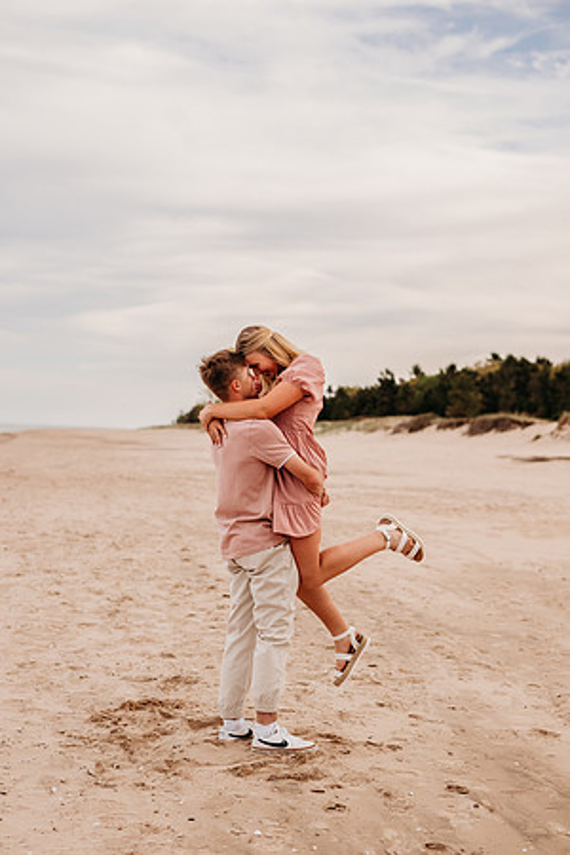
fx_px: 1377
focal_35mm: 58
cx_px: 285
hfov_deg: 23.4
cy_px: 428
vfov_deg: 34.5
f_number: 2.8
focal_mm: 58
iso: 200
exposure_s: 1/1600
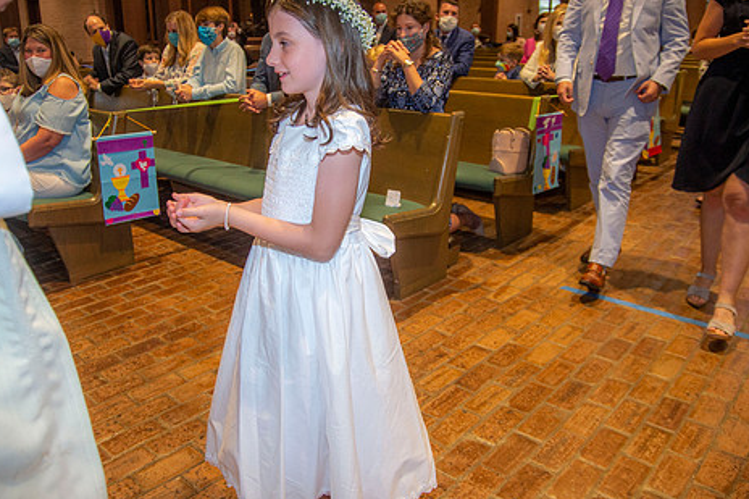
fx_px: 624
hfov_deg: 61.9
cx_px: 355
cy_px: 221
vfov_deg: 43.5
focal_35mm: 30
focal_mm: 24
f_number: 4.5
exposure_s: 1/125
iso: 1600
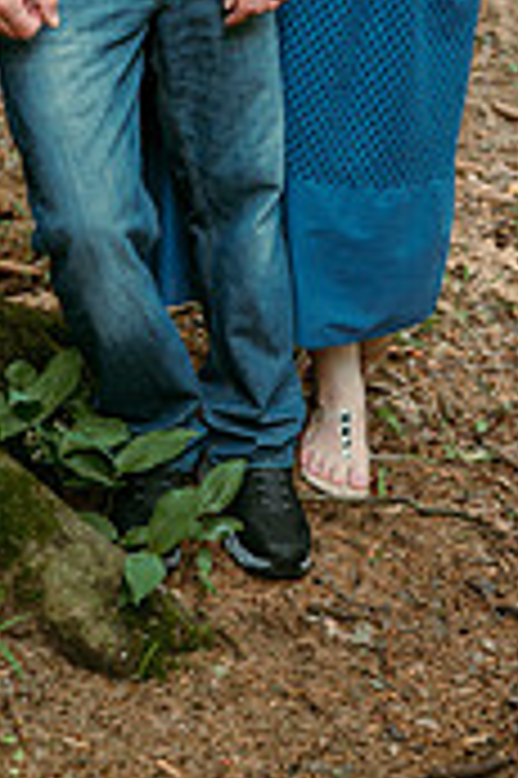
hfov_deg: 15.0
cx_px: 243
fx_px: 1968
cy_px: -189
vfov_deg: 20.7
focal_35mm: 91
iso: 1250
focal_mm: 35
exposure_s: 1/200
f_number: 2.5
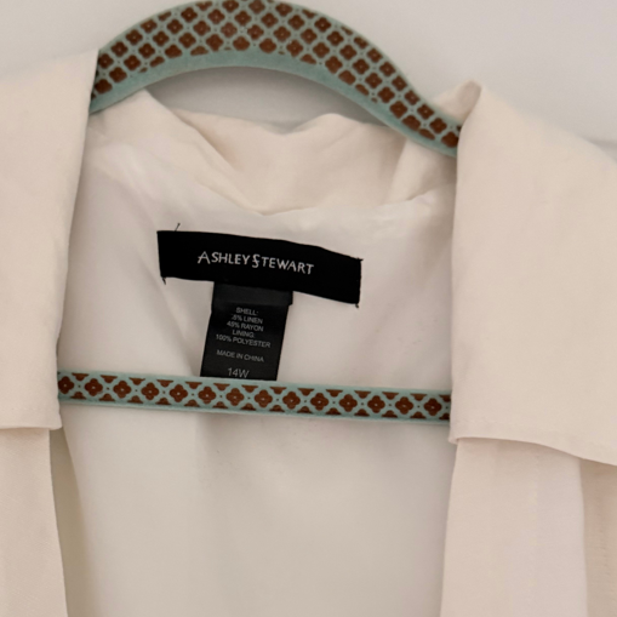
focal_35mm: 50
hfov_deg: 33.8
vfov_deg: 33.4
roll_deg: -0.2
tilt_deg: +12.0
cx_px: 228
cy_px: 458
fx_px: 1008
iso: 500
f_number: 1.78
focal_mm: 6.76
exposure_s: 1/60
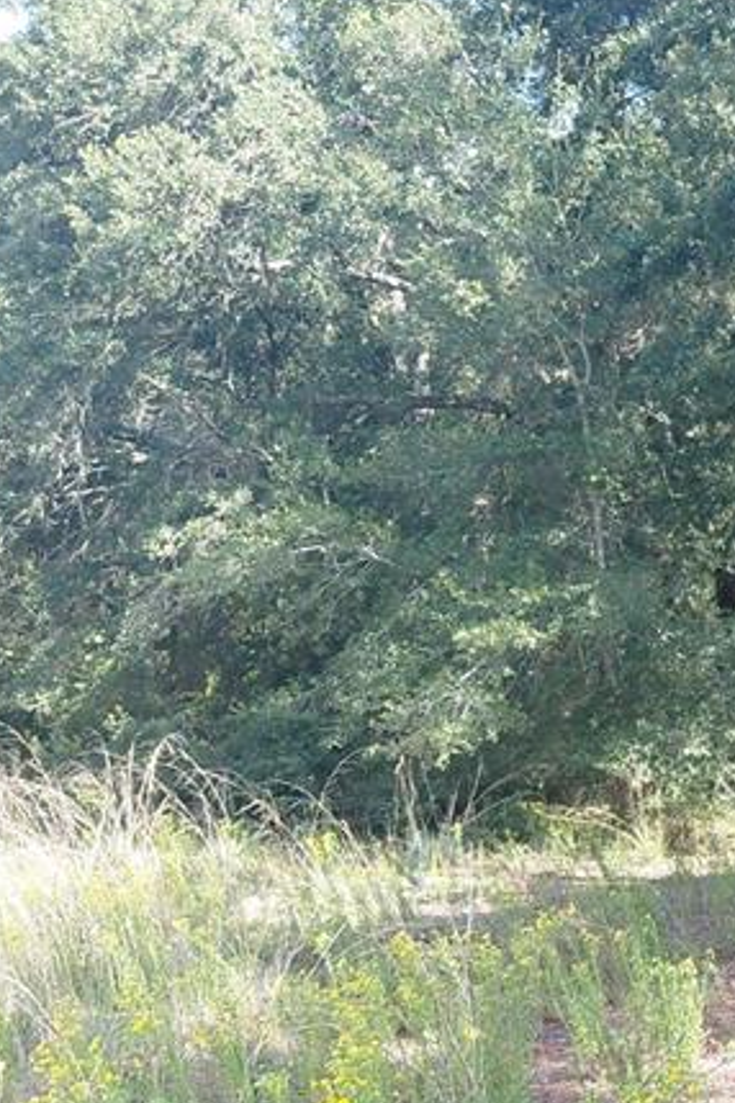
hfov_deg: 19.1
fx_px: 1899
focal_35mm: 62
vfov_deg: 32.2
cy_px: 712
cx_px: 1120
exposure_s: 1/261
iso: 50
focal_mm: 4.69
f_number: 1.8
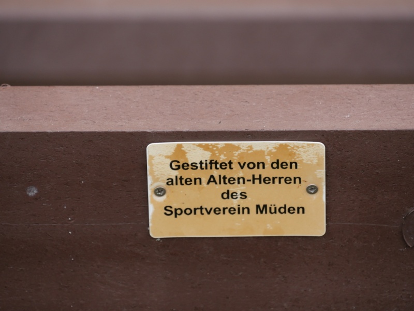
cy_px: 156
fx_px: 3349
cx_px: 207
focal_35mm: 280
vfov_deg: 5.3
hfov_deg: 7.1
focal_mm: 140
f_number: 5.6
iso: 500
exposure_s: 1/320
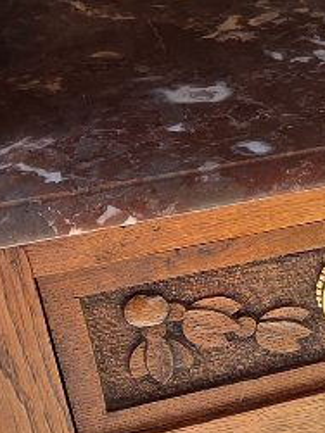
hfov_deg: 11.8
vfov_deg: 17.9
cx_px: 679
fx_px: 1378
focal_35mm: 110
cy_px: 247
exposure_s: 1/638
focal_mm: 5.4
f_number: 1.8
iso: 80
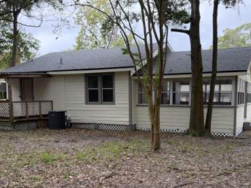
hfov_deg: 47.9
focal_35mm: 39
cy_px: 120
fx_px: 283
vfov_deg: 36.5
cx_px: 129
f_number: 1.8
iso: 100
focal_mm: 6.93
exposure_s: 1/657
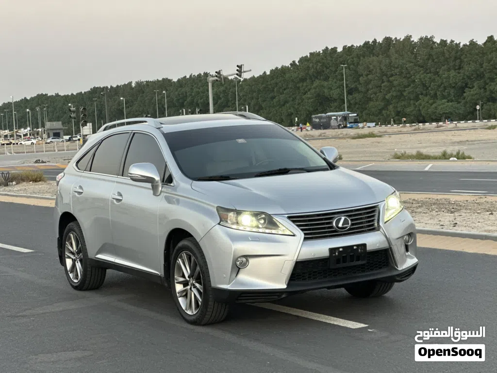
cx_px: 248
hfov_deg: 25.3
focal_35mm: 77
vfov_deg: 19.1
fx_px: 1106
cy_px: 186
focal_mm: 9
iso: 250
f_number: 2.8
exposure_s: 1/88
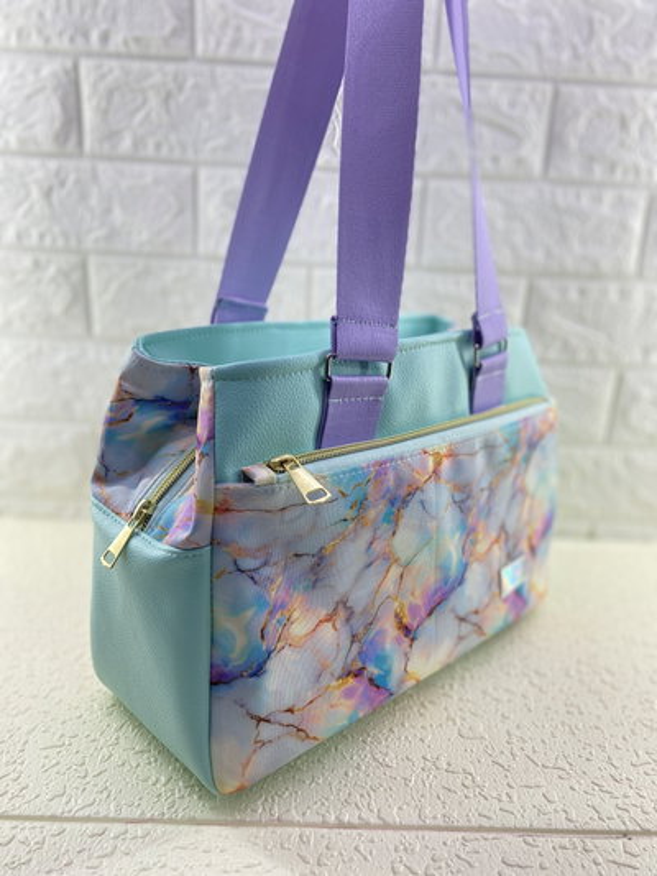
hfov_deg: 53.1
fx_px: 658
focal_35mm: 26
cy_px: 438
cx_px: 328
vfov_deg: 67.3
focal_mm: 4.25
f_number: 1.8
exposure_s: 1/125
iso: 32
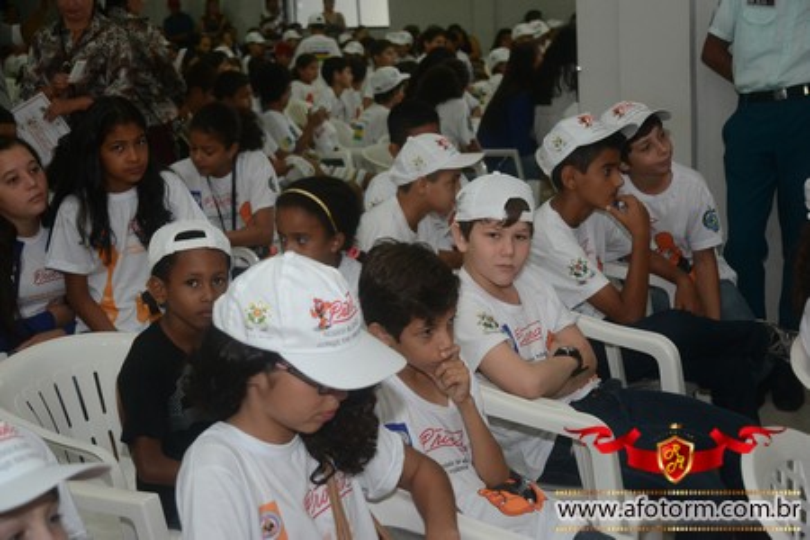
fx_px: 1282
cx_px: 405
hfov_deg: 35.1
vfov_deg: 23.8
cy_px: 270
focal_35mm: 57
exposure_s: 1/125
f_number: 4.5
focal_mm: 38
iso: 1600
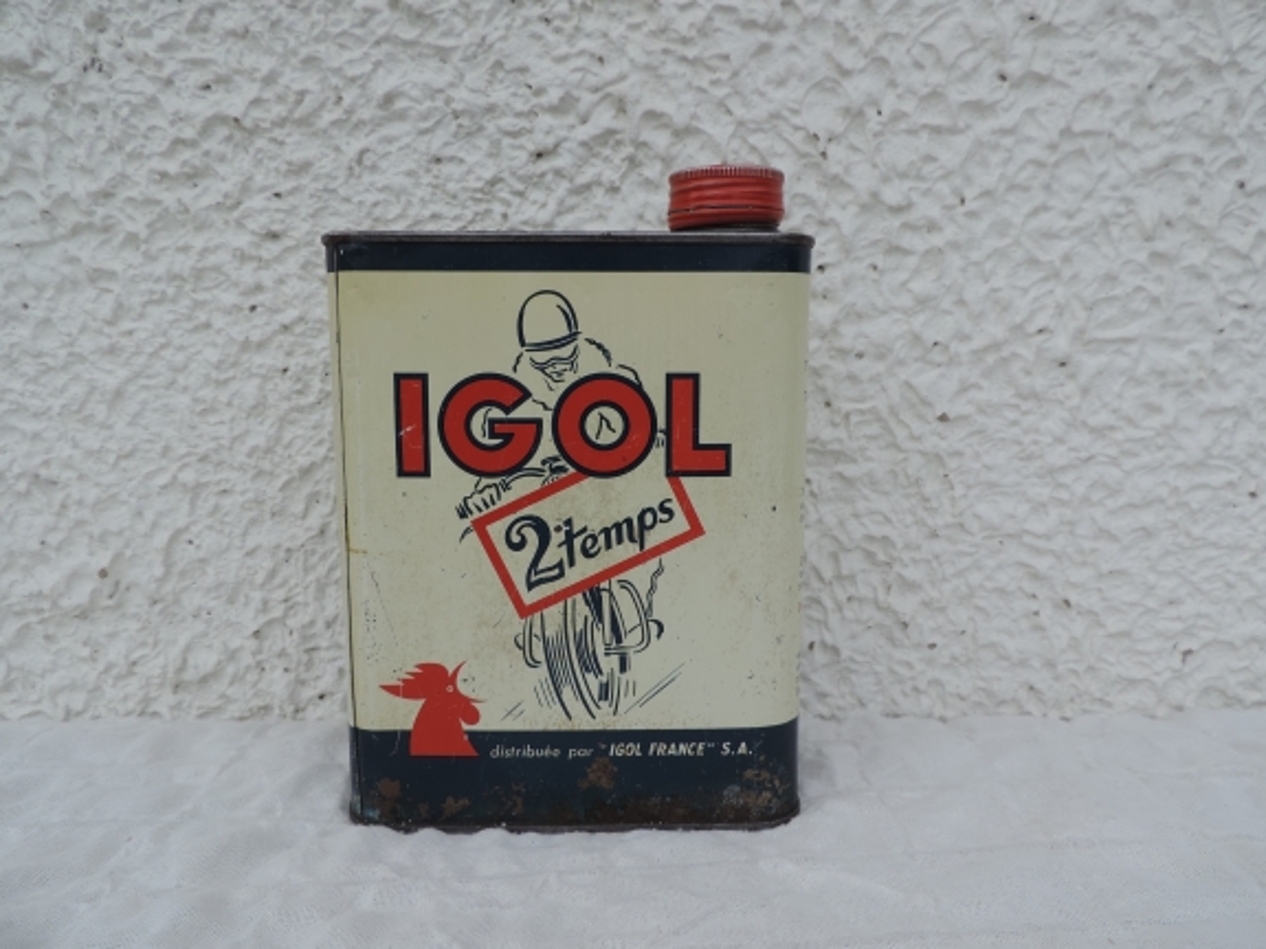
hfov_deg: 69.4
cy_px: 483
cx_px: 620
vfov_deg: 54.9
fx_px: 914
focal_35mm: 25
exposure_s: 1/640
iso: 80
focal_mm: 4.3
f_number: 3
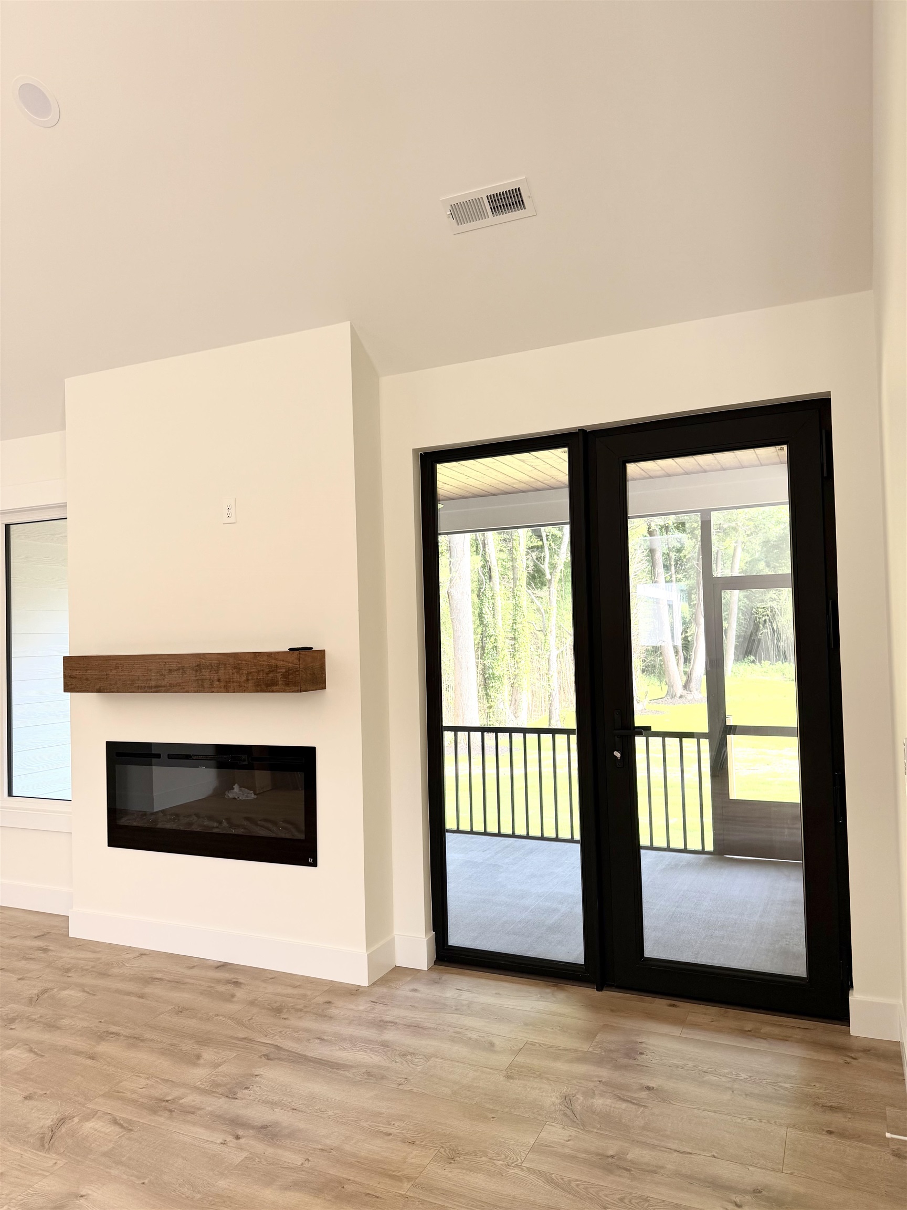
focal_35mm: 24
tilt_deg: +2.4
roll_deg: +1.7
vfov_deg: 71.6
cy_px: 605
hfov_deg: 56.8
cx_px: 454
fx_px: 838
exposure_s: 1/121
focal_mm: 6.76
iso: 80
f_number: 1.78
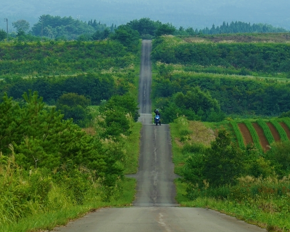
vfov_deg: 13.0
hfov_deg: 16.2
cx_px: 147
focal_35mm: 119
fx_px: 1021
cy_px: 116
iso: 100
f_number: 7.1
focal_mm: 105
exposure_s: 1/200
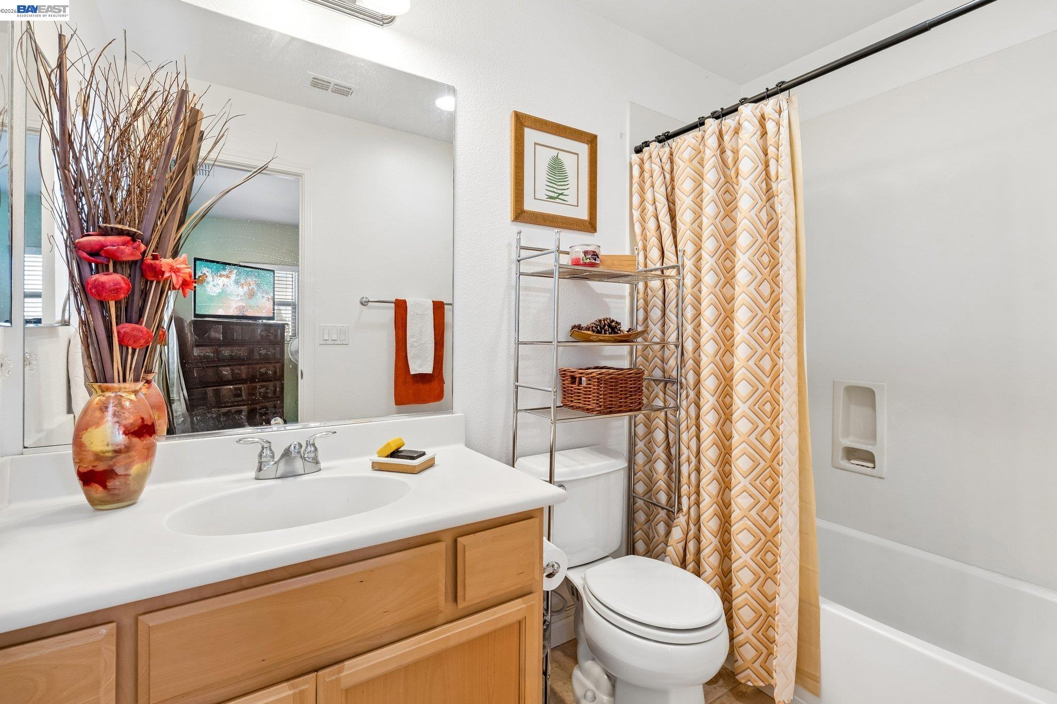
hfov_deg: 96.7
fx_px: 470
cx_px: 528
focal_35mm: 16
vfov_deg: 73.7
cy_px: 352
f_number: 8
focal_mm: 16
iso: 400
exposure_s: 1/10
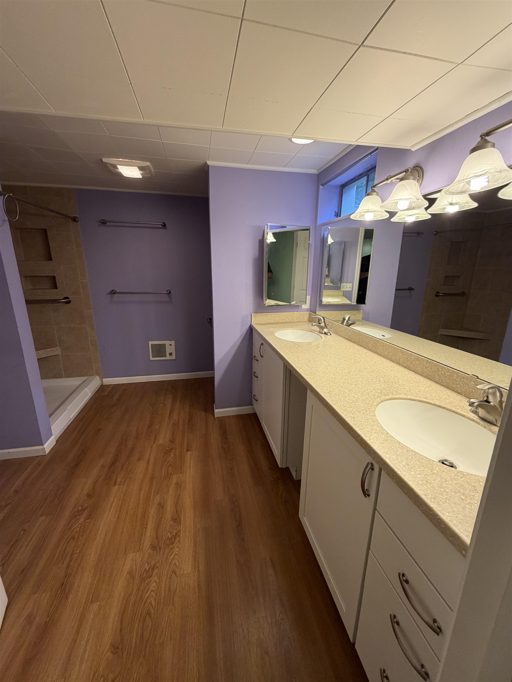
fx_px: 276
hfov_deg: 85.7
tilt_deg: -15.5
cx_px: 256
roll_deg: -1.0
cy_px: 341
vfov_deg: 102.1
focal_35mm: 14
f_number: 2.2
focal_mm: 2.22
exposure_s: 1/120
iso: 200
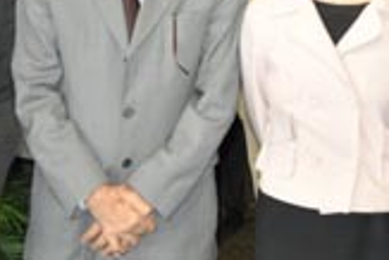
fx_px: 1044
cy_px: -19
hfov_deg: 20.6
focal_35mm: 97
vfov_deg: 13.9
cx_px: 356
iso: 800
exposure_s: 1/60
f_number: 3.8
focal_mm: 21
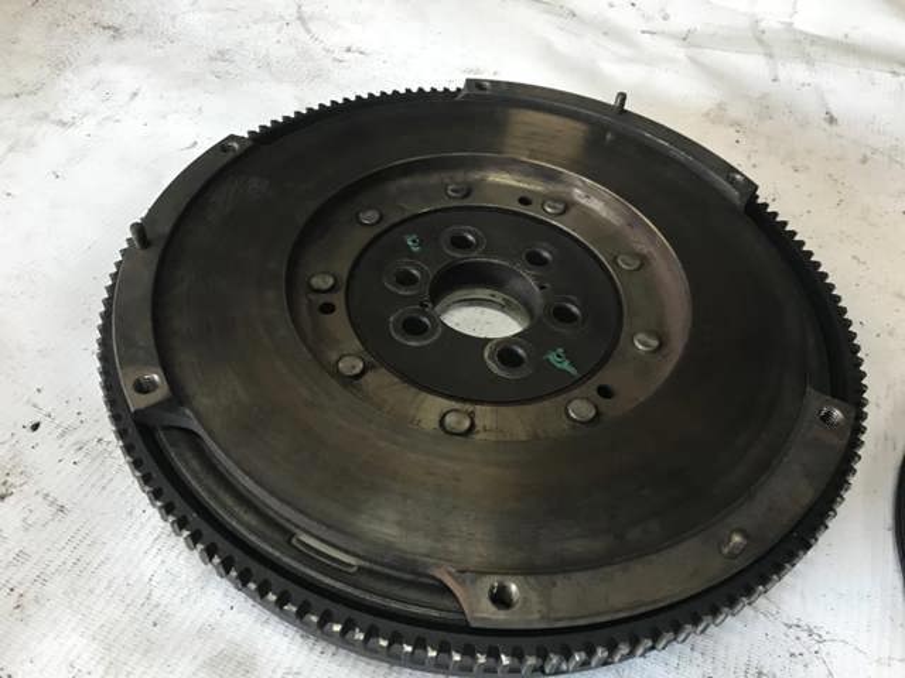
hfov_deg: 63.4
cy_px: 339
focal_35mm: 28
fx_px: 732
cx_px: 452
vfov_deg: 49.7
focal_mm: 3.99
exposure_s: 1/17
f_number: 1.8
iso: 64
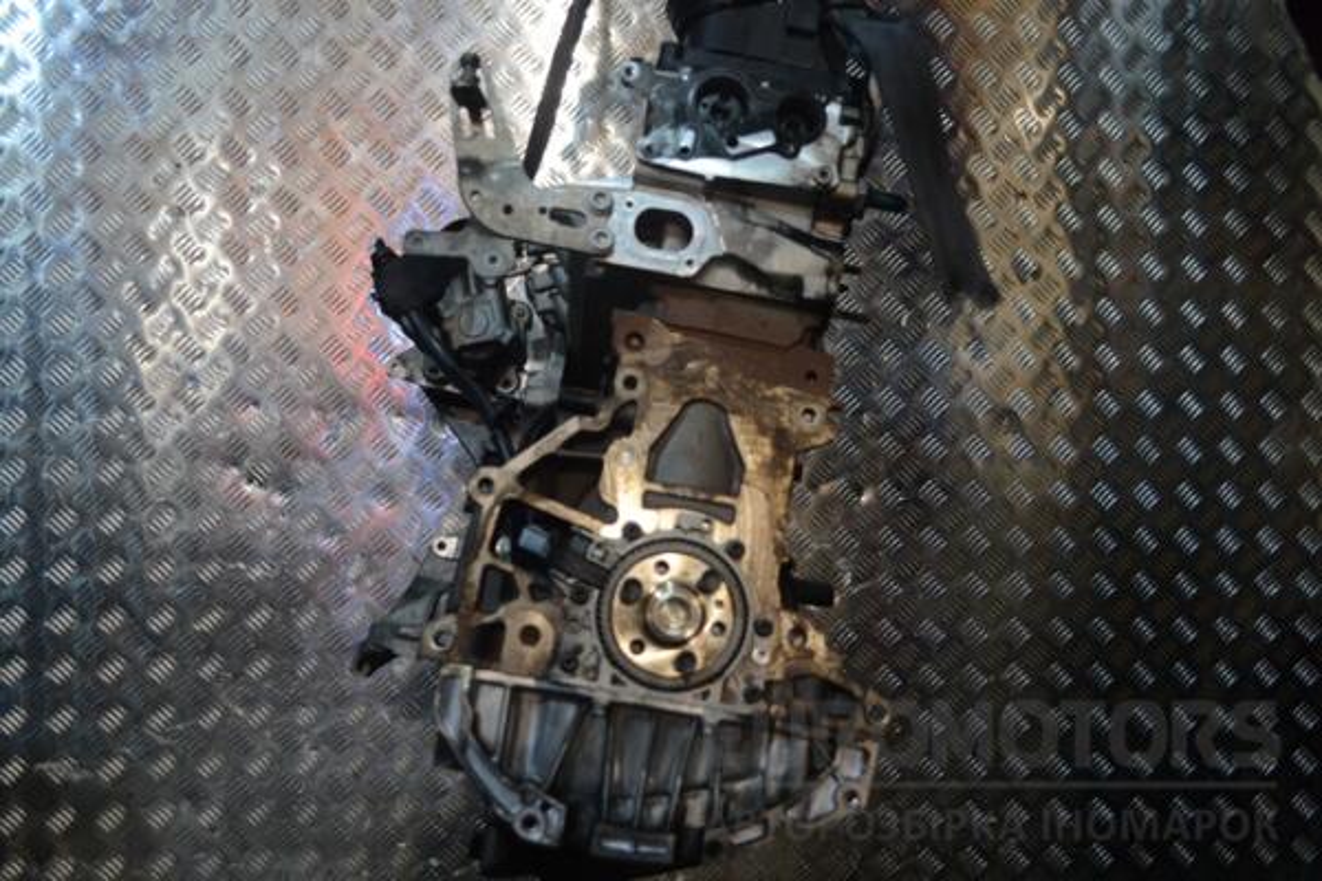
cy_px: 440
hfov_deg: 57.2
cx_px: 661
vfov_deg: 40.0
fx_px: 1212
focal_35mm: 33
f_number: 4
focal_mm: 22
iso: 250
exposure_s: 1/30
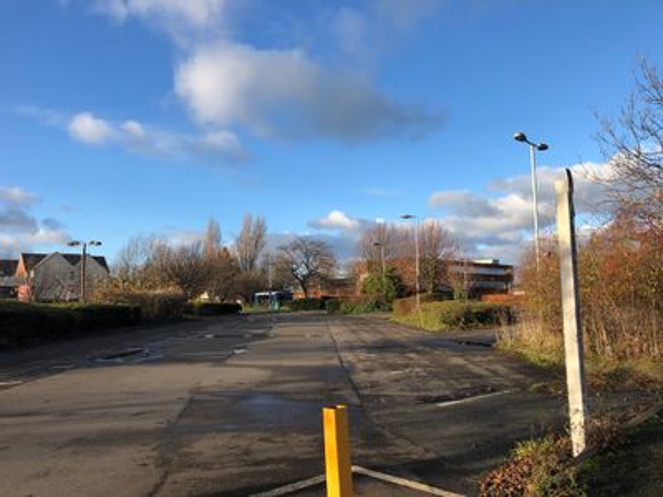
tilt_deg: +7.9
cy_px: 248
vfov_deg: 49.7
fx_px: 536
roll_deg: +2.2
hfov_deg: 63.4
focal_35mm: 28
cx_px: 332
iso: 20
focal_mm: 3.99
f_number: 1.8
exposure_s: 1/1021
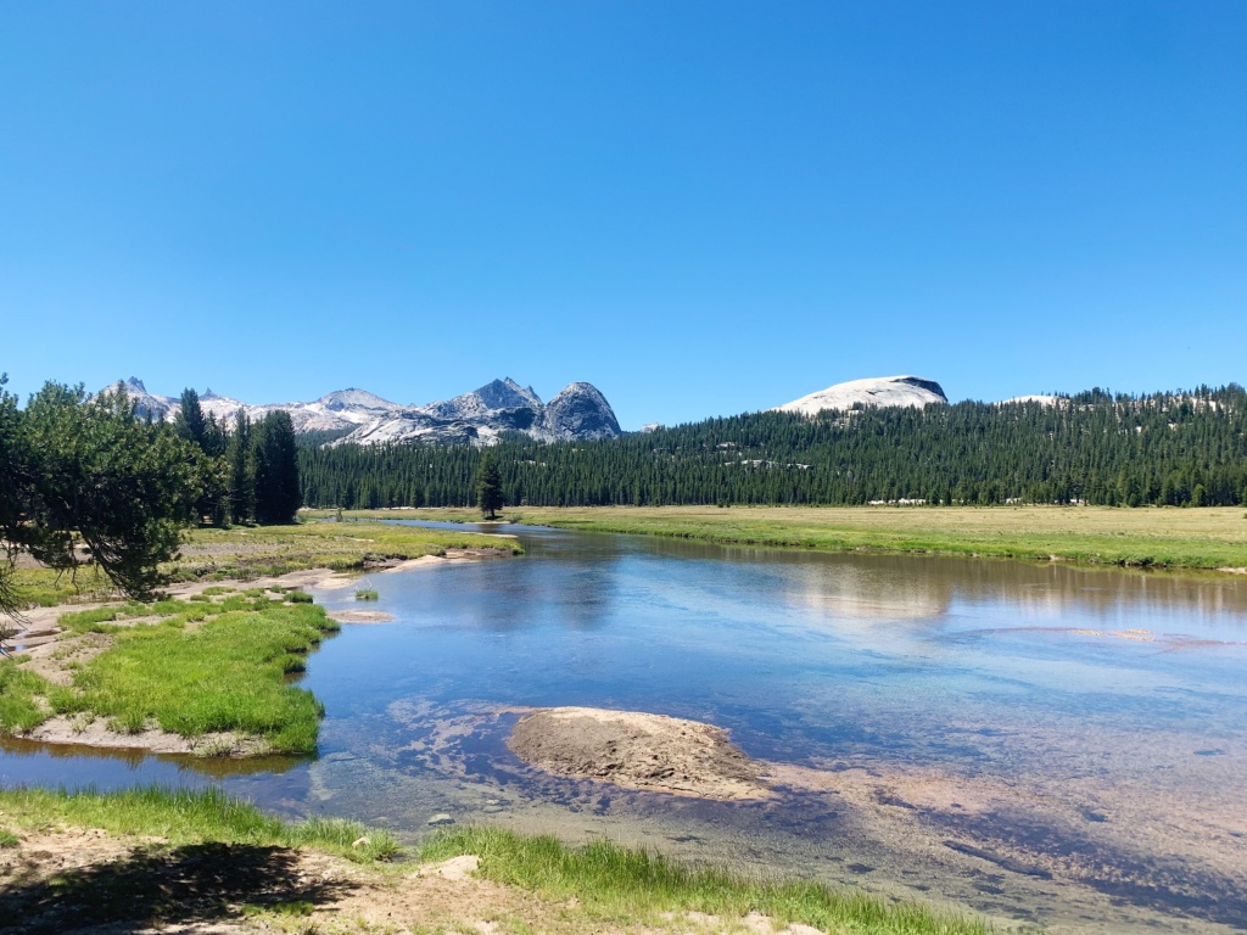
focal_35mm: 26
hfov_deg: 67.3
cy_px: 468
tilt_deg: +1.7
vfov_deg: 53.1
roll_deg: +0.2
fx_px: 937
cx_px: 624
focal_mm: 4.25
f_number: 1.8
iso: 25
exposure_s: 1/1689
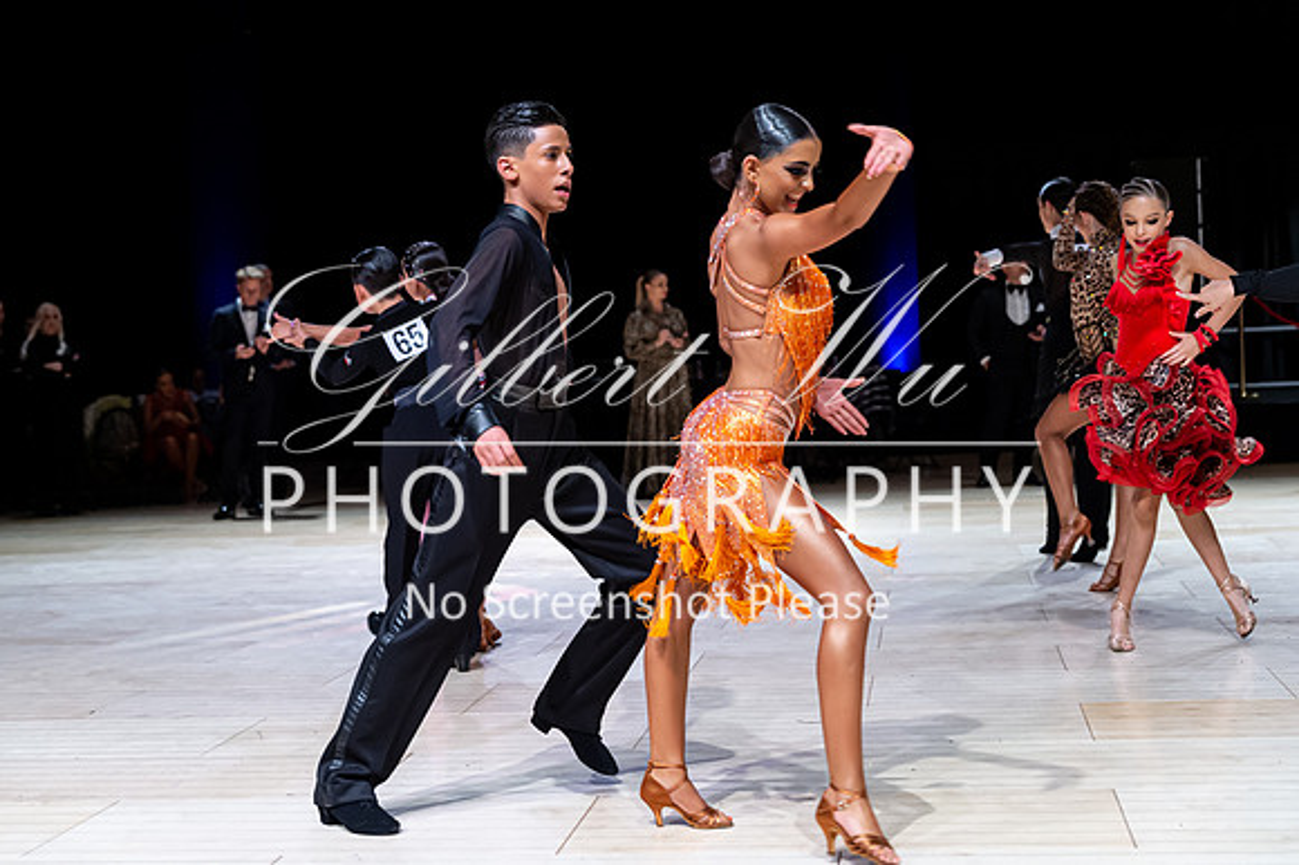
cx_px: 650
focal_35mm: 60
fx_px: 2174
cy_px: 432
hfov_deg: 33.3
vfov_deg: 22.5
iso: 3200
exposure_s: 1/400
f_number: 3.2
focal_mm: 60
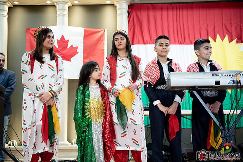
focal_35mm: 50
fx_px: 337
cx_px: 122
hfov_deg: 39.6
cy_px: 81
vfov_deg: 27.0
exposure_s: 1/200
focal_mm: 50
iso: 800
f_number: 2.8
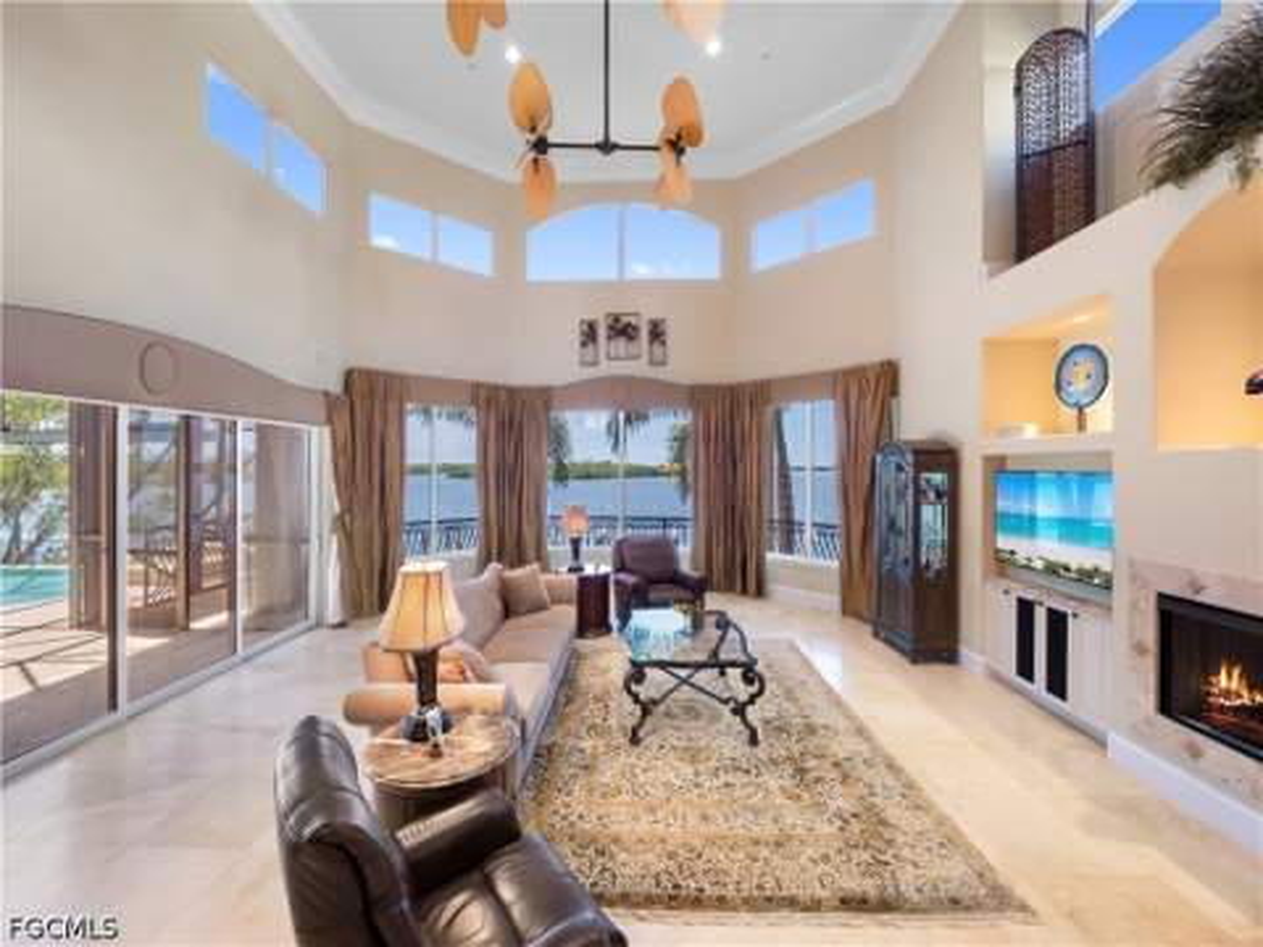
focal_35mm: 14
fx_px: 511
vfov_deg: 85.7
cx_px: 632
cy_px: 474
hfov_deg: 102.1
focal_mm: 7
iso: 200
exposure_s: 1/4
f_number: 7.1
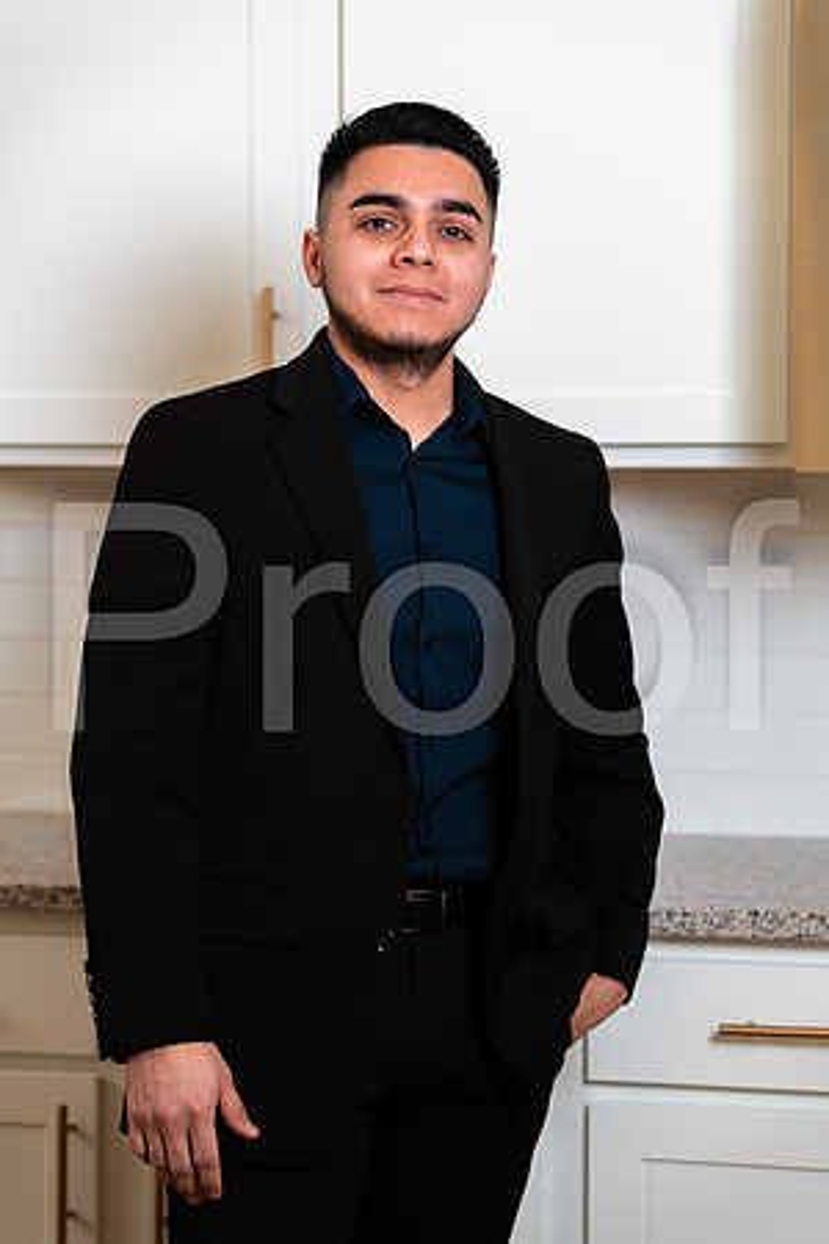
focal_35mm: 85
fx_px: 2936
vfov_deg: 23.9
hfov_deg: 16.1
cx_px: 414
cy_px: 622
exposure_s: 1/160
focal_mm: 85
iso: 50
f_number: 2.8
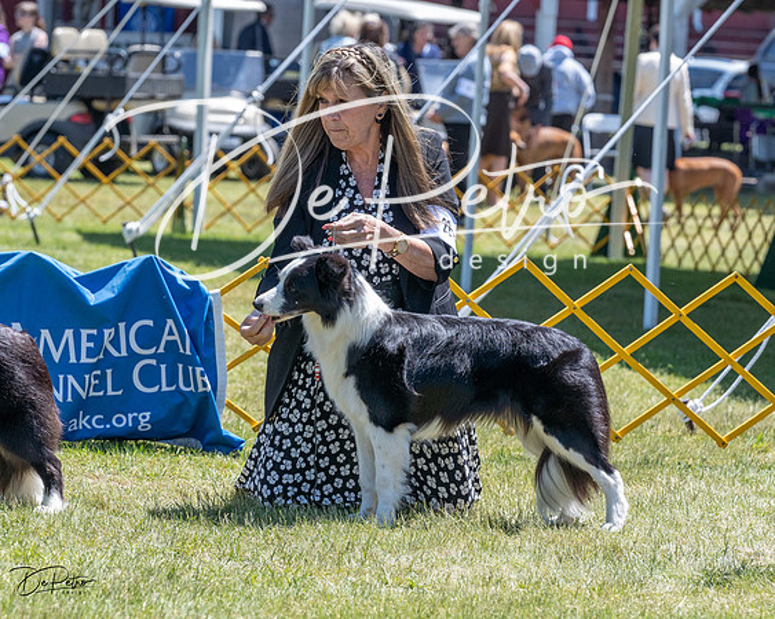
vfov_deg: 8.4
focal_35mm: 184
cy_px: 310
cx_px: 388
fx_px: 4222
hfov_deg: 10.5
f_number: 7.1
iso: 1250
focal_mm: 150
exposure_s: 1/1600
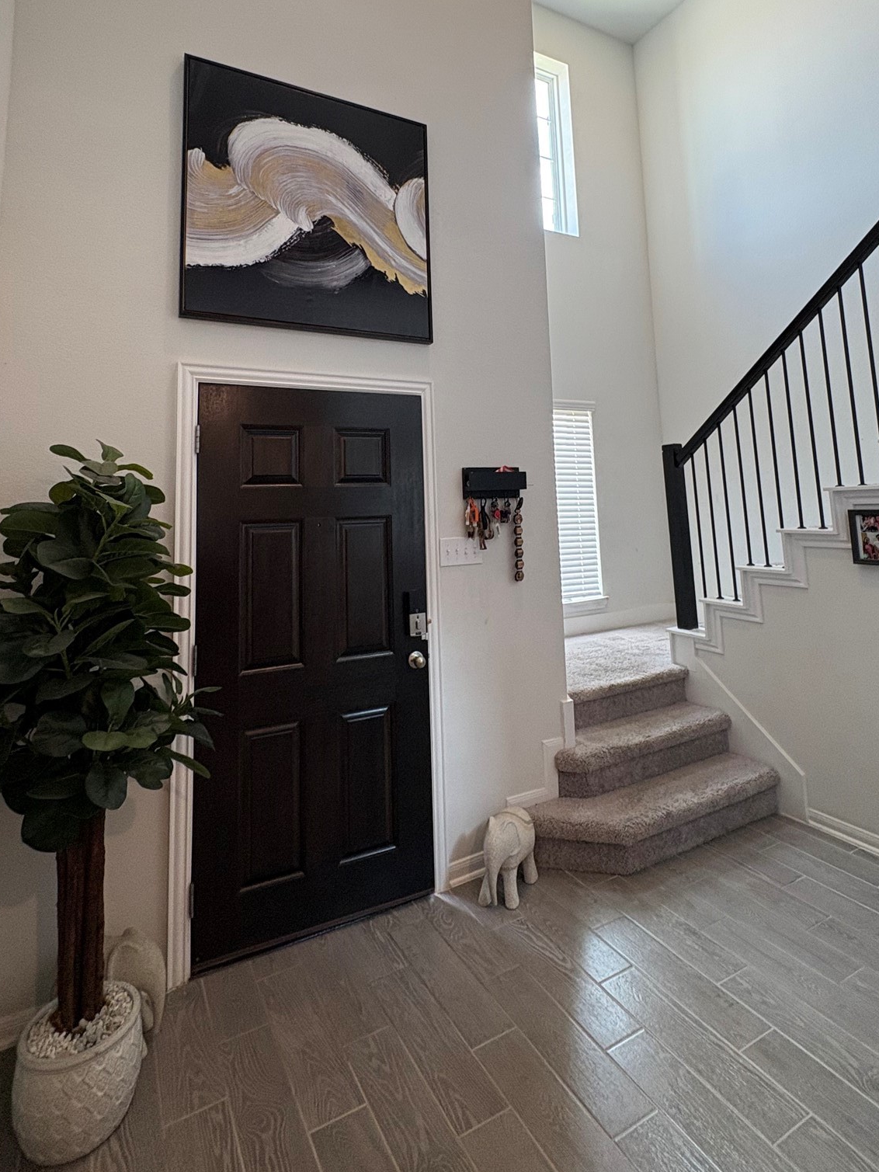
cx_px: 452
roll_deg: +1.5
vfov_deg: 82.9
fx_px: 643
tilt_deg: +6.5
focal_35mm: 19
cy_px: 433
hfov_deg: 68.7
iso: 160
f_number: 2.2
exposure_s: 1/60
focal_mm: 2.22
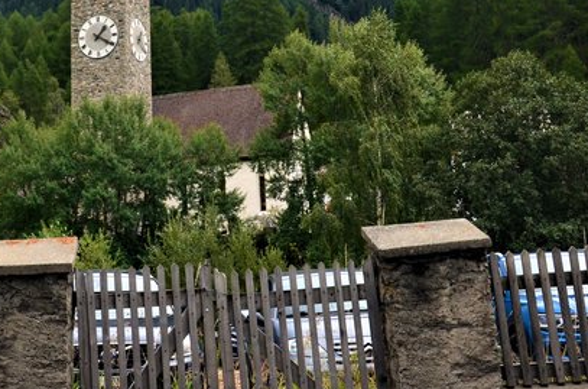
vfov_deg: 21.4
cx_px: 163
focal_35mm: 62
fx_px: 1010
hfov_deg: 32.0
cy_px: 48
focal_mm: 21
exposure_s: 1/125
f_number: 9
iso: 320
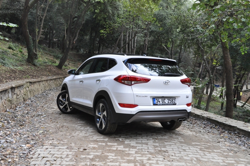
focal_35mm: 39
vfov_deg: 34.1
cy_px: 83
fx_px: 270
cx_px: 125
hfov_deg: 49.6
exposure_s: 1/250
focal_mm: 26
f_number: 9
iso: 1250
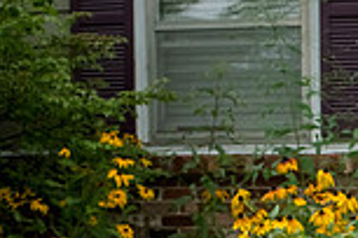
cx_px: 662
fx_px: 1959
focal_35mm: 197
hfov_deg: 9.9
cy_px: 407
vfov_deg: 6.8
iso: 500
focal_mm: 50
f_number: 9
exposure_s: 1/400
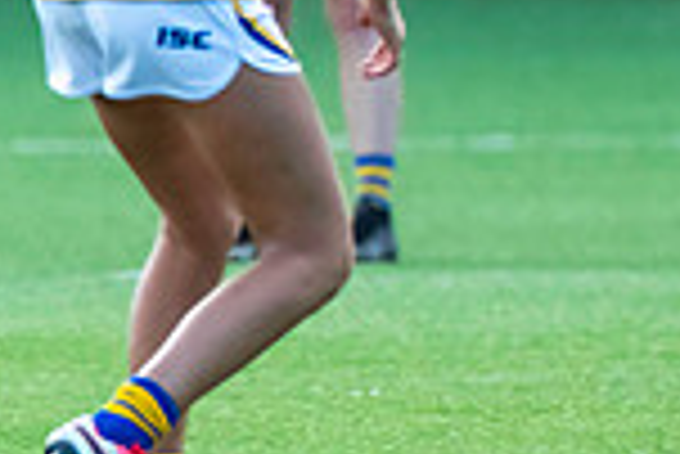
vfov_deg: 0.6
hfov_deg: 0.9
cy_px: 115
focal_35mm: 2368
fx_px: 44771
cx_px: 1243
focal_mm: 600
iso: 3200
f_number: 6.3
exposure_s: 1/1600
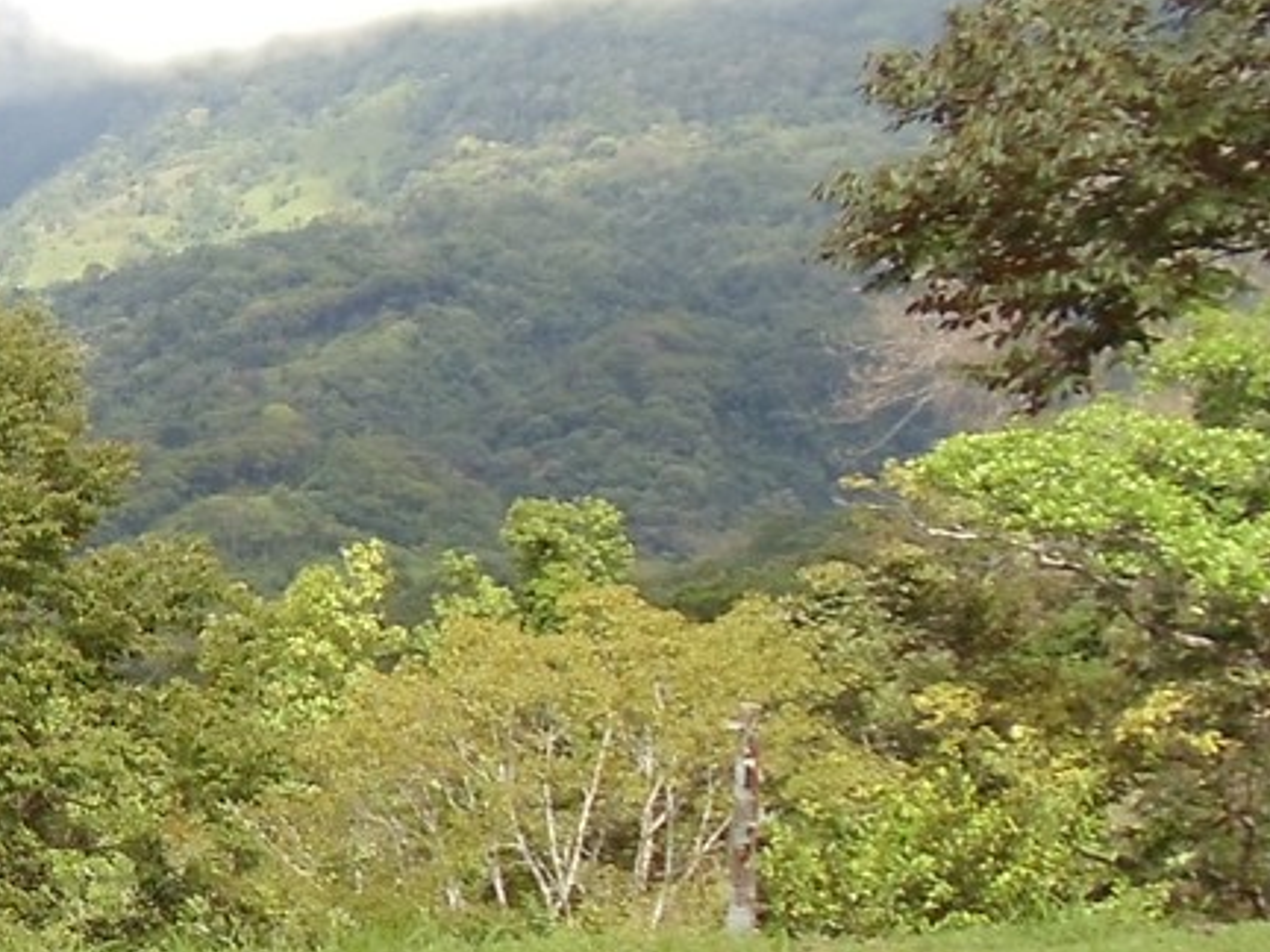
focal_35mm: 163
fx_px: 5980
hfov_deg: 11.3
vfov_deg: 9.1
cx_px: -982
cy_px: 837
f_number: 3.5
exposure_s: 1/400
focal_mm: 6
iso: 80
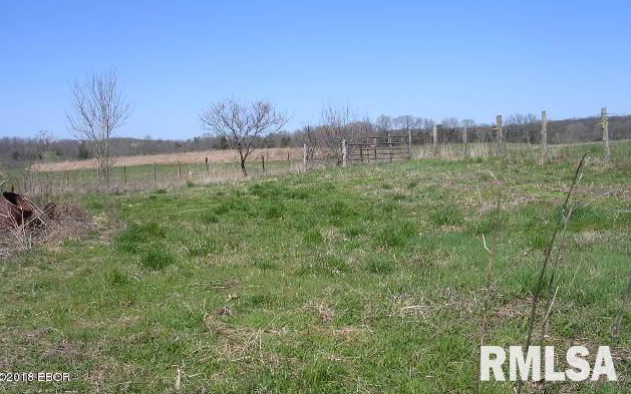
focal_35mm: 41
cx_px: 312
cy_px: 156
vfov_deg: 31.2
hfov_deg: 48.2
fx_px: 705
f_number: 5.6
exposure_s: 1/333
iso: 50
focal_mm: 5.8
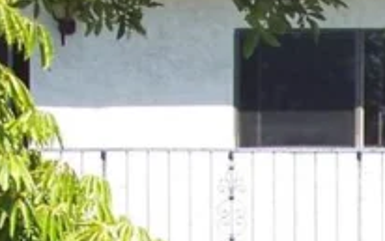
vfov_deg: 8.0
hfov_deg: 12.2
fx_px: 1659
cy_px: 435
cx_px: 673
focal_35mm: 158
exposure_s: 1/350
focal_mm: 8
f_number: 4.8
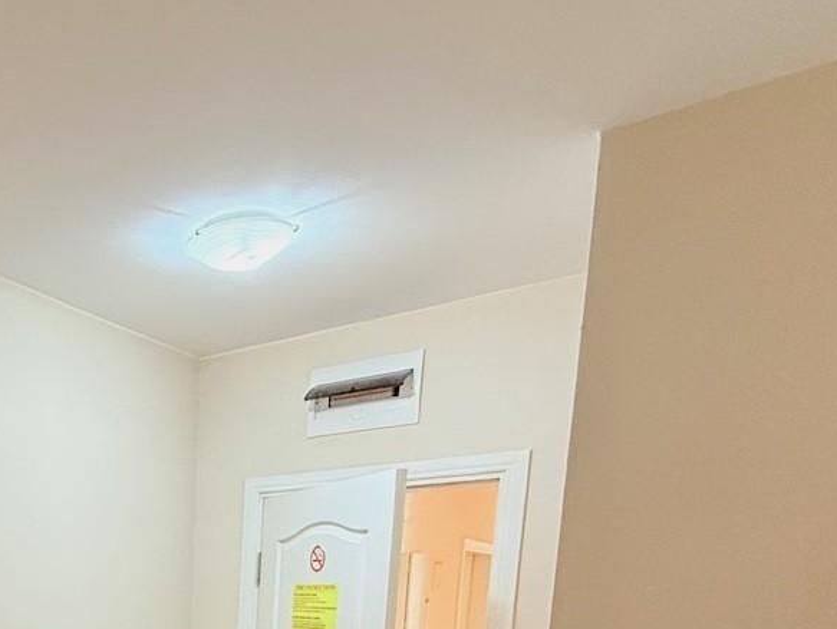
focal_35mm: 36
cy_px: 737
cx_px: -56
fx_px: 871
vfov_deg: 33.2
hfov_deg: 42.0
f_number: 2.2
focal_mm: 2.22
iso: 400
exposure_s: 1/50
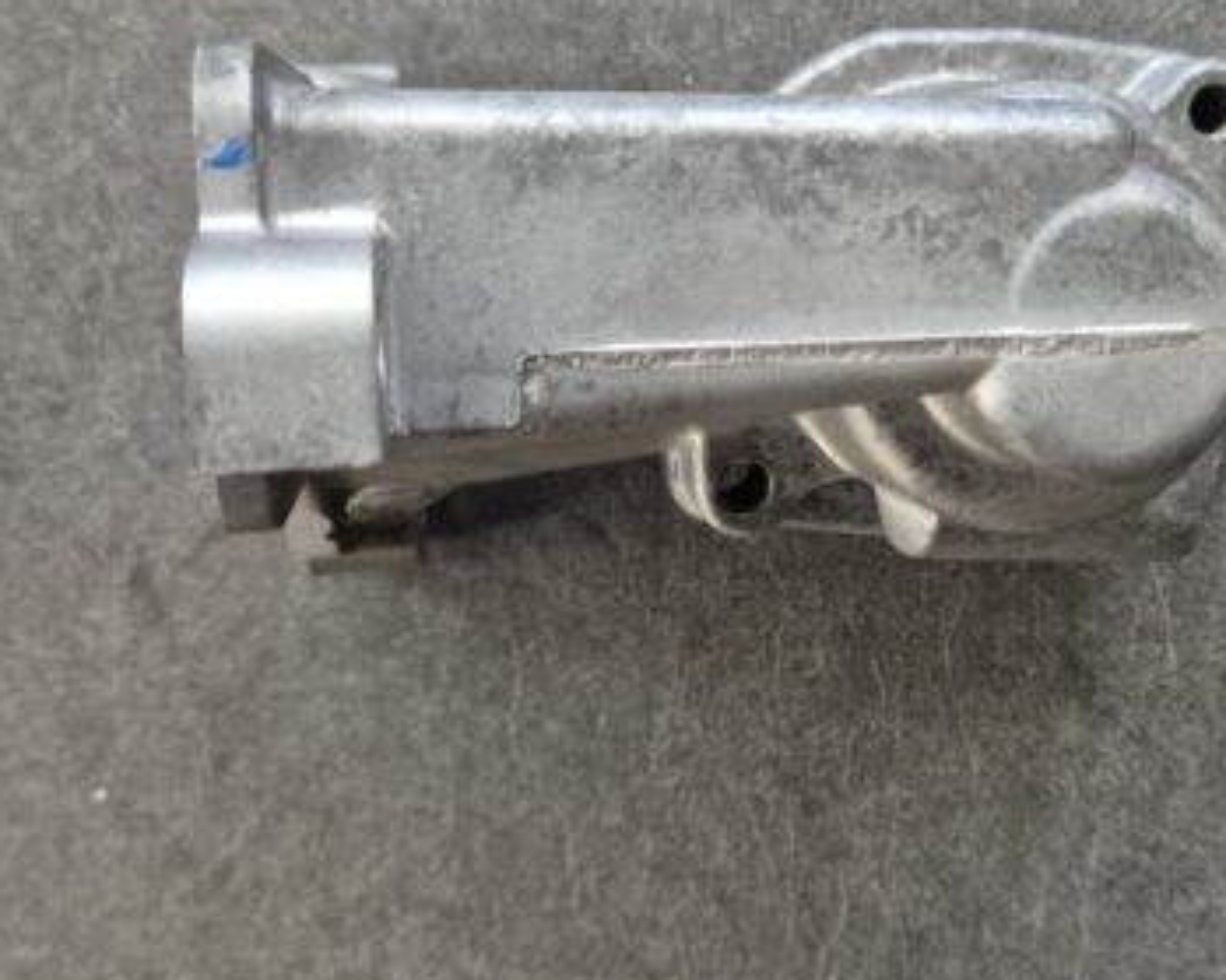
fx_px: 1632
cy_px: 378
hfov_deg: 40.8
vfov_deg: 33.3
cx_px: 776
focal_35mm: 45
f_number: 1.8
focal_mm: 5.4
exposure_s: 1/100
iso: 1250
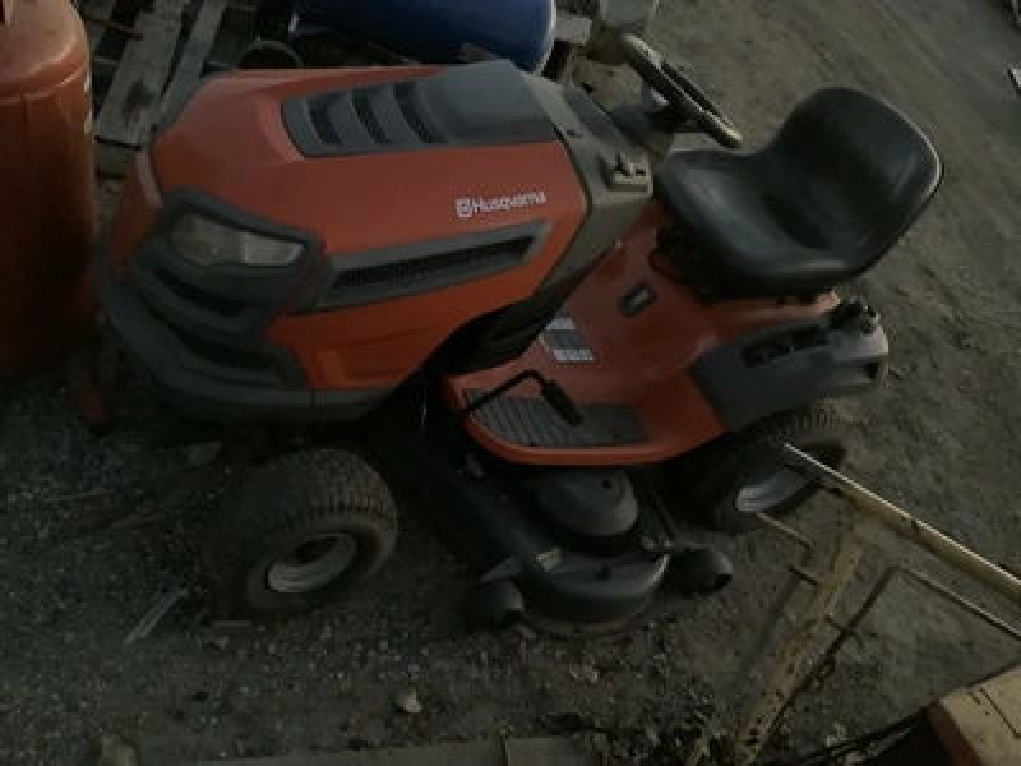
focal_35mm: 31
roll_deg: -22.2
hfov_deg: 58.4
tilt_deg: -38.9
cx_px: 510
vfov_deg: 45.4
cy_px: 383
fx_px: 914
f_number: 2.4
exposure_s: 1/15
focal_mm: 3.3
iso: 800
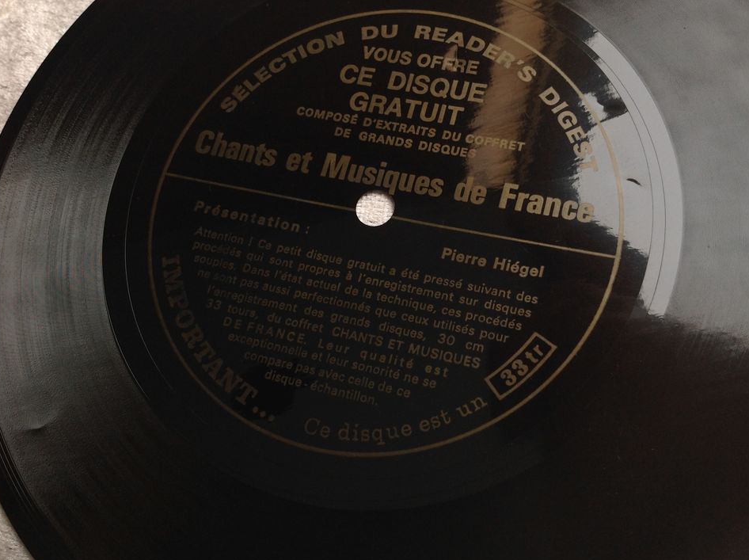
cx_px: 389
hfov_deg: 50.2
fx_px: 800
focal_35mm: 37
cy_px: 282
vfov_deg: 38.6
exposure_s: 1/150
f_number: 2.4
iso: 50
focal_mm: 4.28
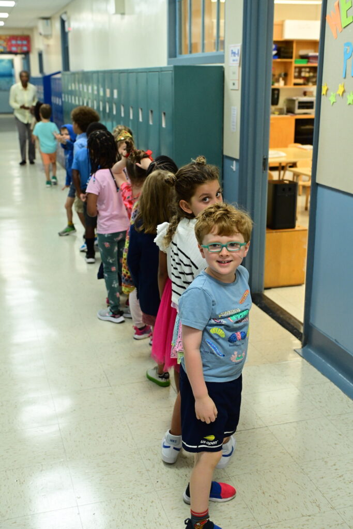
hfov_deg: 31.9
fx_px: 617
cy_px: 264
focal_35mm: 42
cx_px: 176
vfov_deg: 46.4
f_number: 3.5
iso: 4000
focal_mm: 42
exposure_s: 1/400
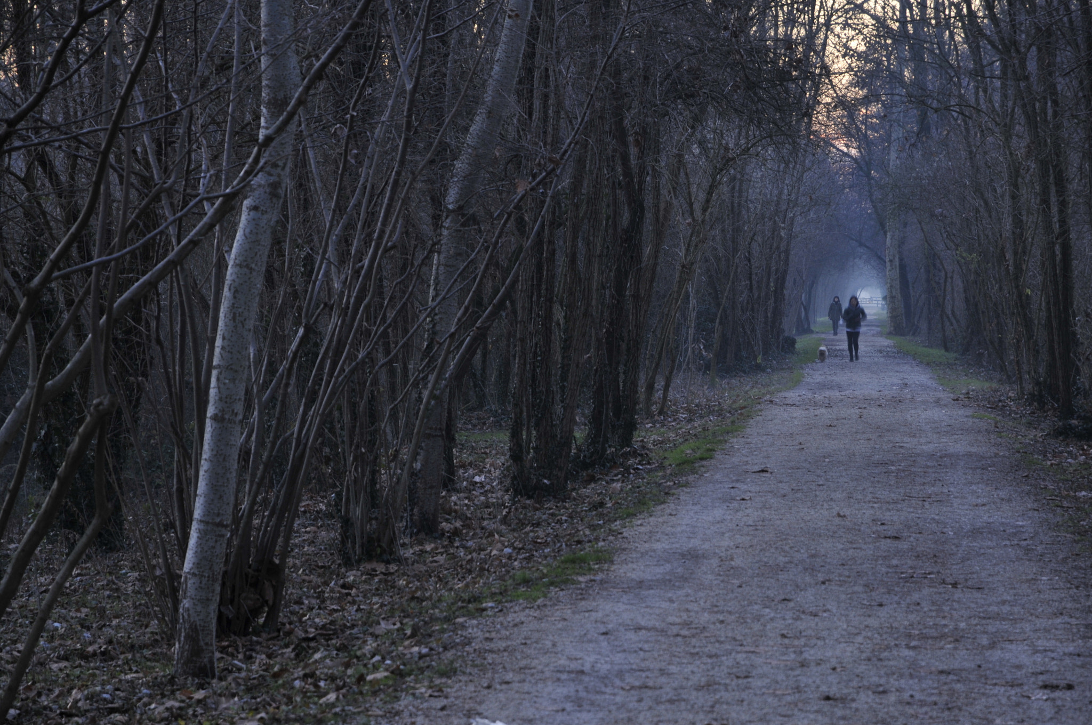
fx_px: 3863
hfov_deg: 16.1
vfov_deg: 10.7
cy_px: 362
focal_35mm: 128
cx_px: 546
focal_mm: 85
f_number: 6.3
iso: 200
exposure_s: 1/8
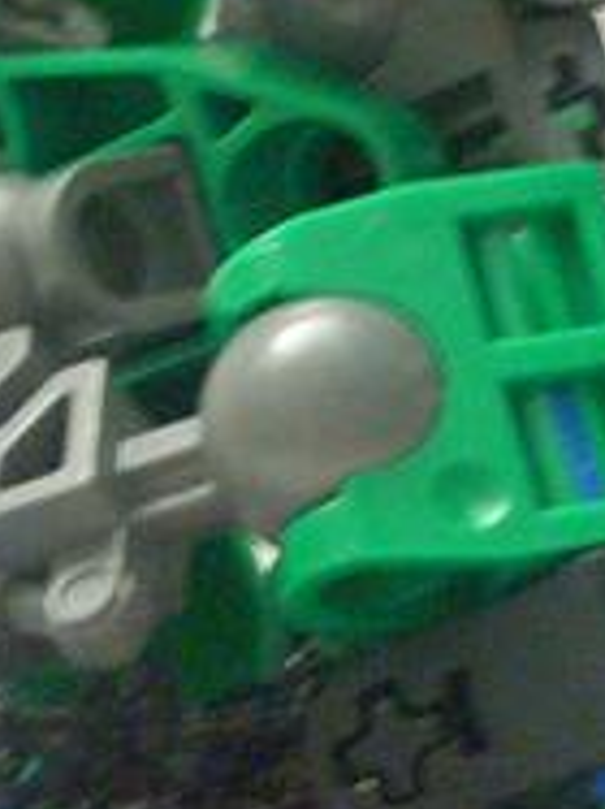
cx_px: 320
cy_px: 545
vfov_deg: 13.0
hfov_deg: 9.8
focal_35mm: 152
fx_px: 3546
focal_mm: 6.2
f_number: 2.8
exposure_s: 1/4
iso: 417
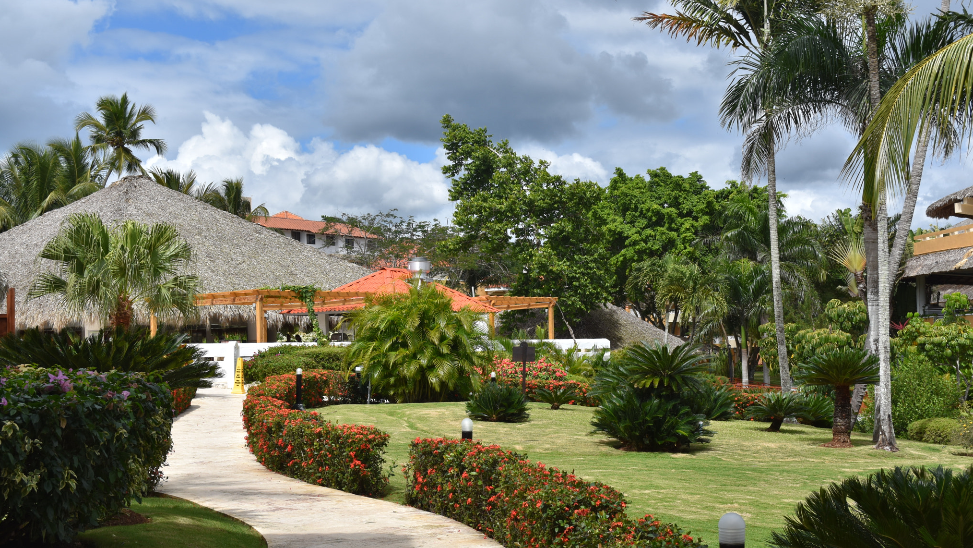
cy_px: 271
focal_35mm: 56
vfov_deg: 21.6
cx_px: 490
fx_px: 1433
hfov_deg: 37.5
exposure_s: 1/500
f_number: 8
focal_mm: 35
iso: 110
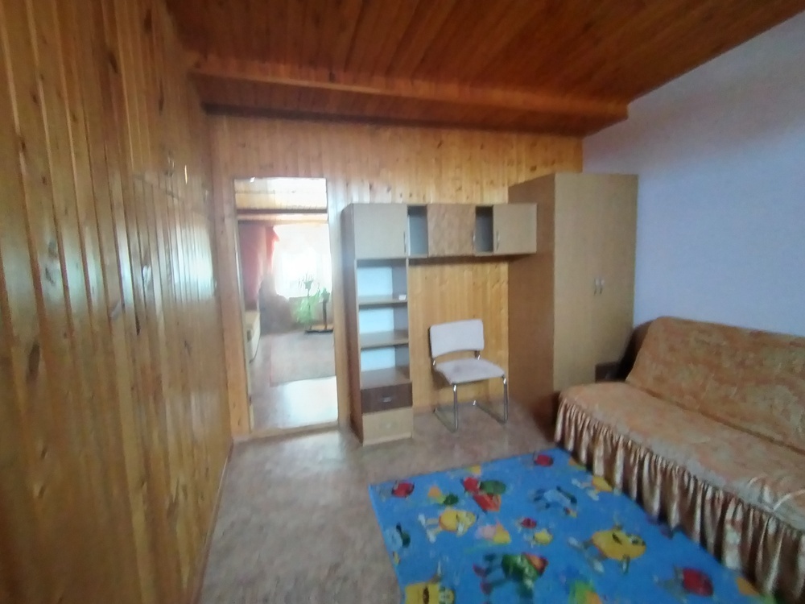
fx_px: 372
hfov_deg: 94.5
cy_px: 302
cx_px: 402
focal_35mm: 16
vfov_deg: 78.1
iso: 715
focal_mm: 1.42
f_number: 2.2
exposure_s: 1/25
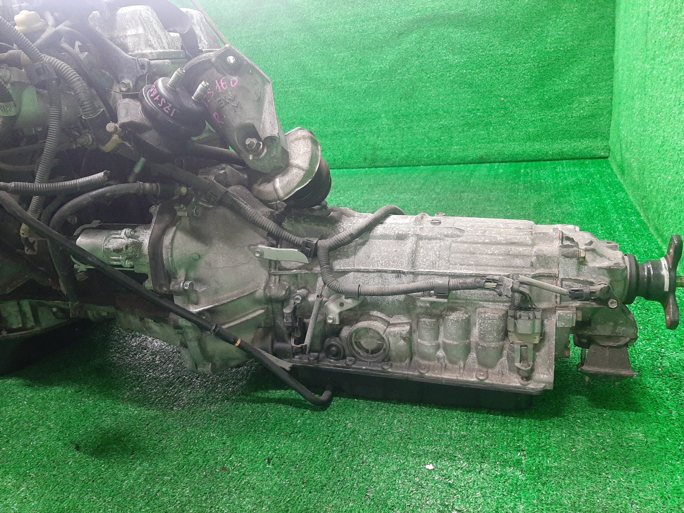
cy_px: 256
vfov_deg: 53.1
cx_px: 342
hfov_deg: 67.3
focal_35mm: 26
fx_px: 514
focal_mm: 3.93
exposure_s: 1/50
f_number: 1.7
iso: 244
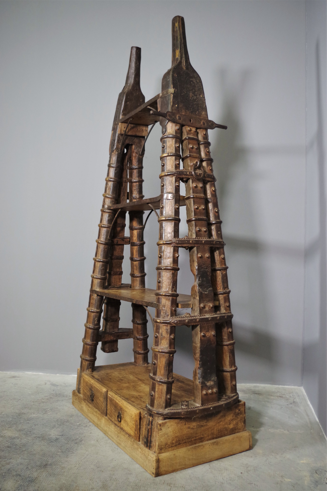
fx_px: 463
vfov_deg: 55.8
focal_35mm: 34
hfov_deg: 38.9
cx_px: 164
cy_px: 246
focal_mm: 23.13
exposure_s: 1/60
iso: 1600
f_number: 4
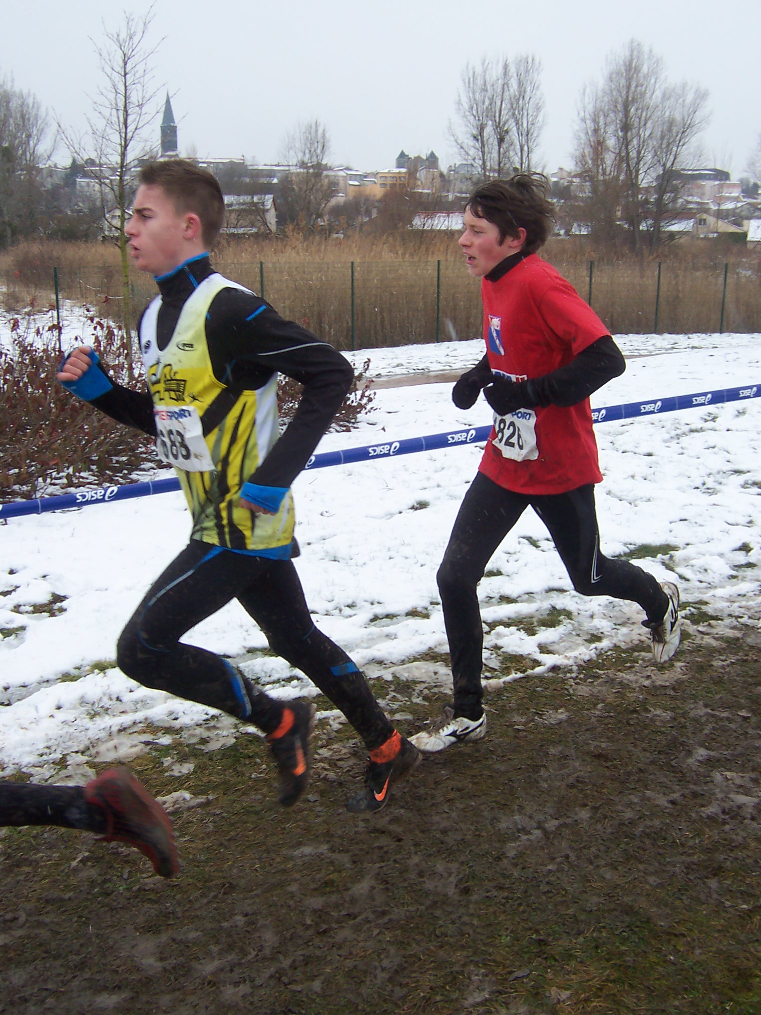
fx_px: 1055
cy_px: 508
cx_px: 380
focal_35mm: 36
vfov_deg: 51.4
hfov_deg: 39.7
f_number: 4
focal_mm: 5.6
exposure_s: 1/350
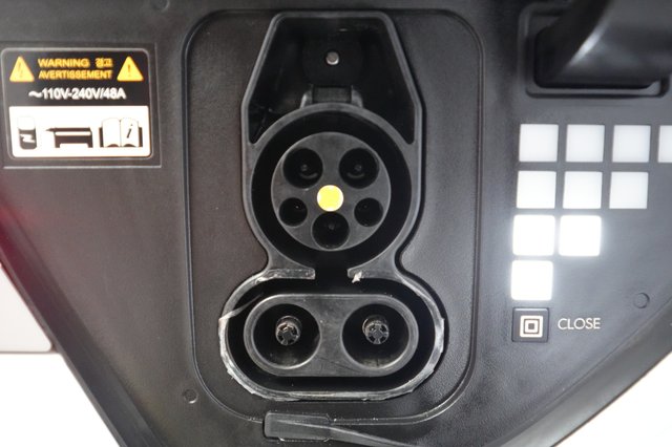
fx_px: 522
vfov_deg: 46.4
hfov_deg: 65.5
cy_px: 224
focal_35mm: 28
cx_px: 336
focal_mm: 28
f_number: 2.8
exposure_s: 1/125
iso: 12800
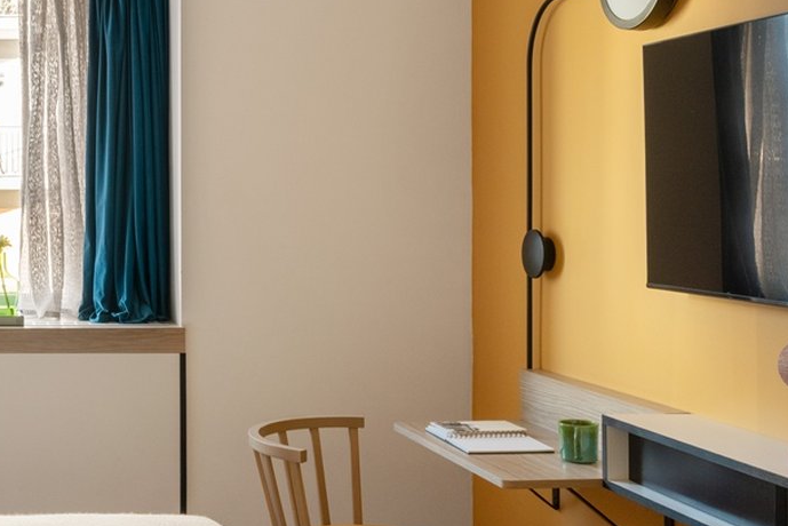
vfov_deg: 24.2
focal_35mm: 56
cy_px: 213
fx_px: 1226
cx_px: 29
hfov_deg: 33.1
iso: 400
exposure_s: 1/20
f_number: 18
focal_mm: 28.5
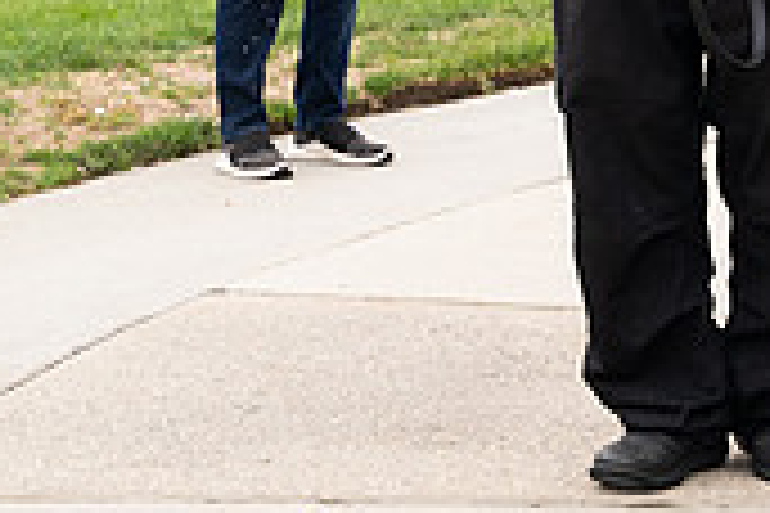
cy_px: 34
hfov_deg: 8.8
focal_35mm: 231
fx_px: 4940
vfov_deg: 5.9
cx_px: 991
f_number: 4
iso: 640
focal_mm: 68
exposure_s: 1/500
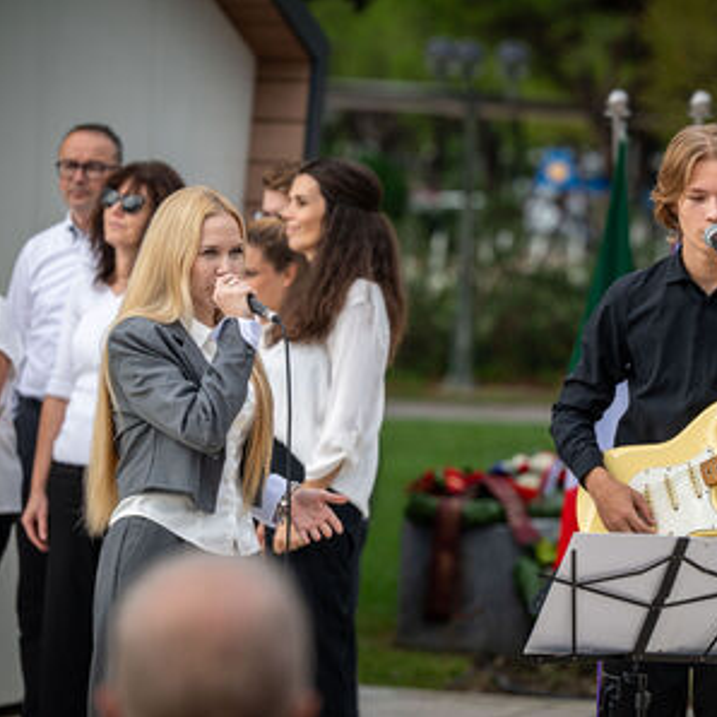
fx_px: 4968
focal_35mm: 212
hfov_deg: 8.3
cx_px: 476
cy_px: 358
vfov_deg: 8.3
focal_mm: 165
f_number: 4
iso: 64
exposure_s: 1/400
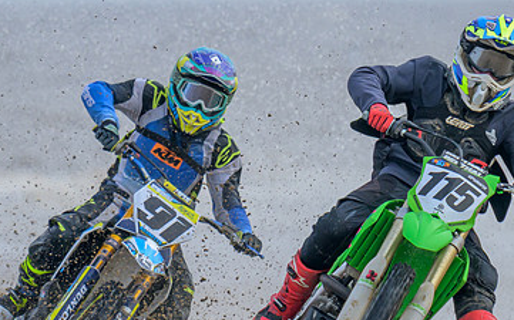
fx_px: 26105
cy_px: 232
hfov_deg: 1.1
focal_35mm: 1865
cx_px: 279
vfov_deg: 0.7
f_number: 8
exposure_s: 1/640
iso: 400
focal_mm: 600
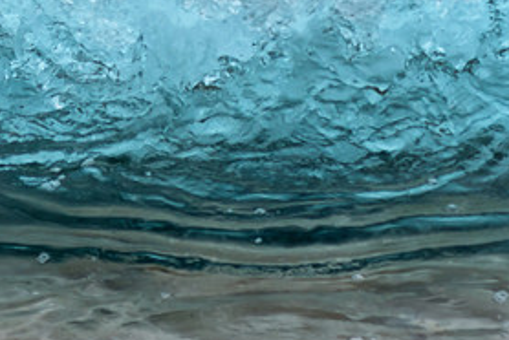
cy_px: -268
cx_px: 482
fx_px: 5831
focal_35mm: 412
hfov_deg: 5.0
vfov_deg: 3.3
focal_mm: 112
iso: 320
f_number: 5.6
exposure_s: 1/1250
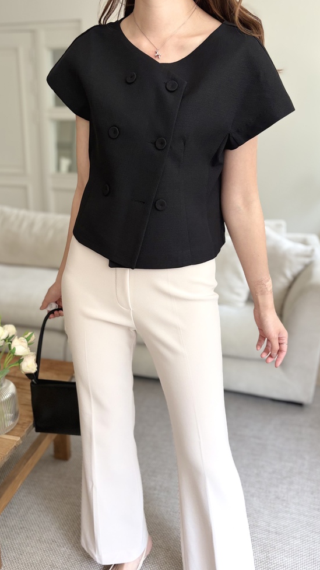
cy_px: 288
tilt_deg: -18.0
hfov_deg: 40.1
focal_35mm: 29
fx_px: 438
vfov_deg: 66.1
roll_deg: -1.8
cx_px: 143
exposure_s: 1/122
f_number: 1.6
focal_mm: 5.96
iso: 100
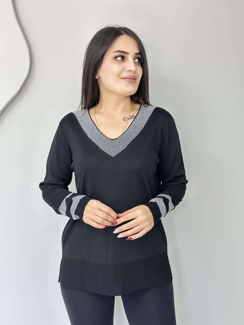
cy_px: 162
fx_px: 451
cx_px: 122
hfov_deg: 30.3
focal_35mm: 48
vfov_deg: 39.7
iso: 100
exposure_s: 1/100
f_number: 1.78
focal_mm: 6.86
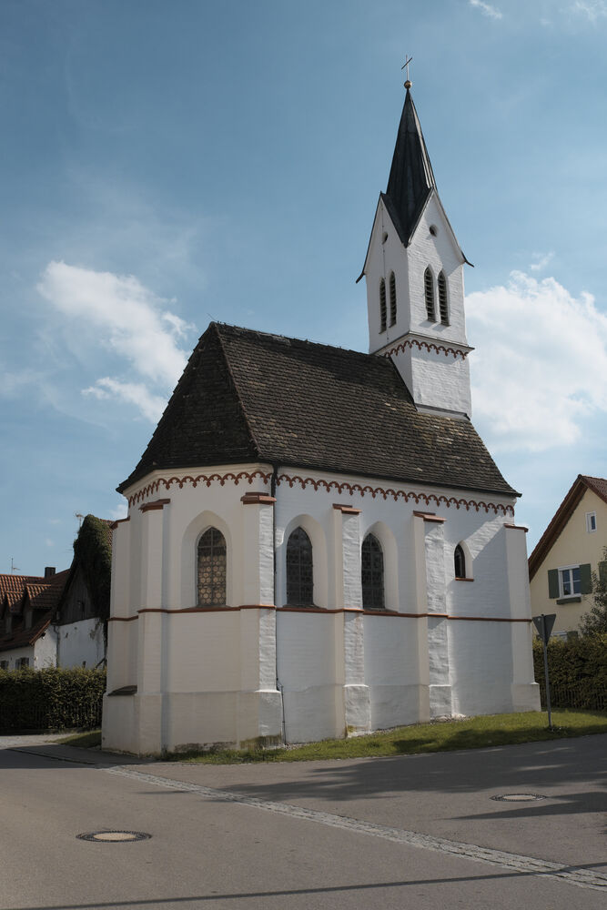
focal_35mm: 33
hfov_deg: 40.0
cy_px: 455
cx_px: 304
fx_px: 834
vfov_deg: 57.2
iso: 200
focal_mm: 22.3
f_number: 9
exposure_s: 1/750
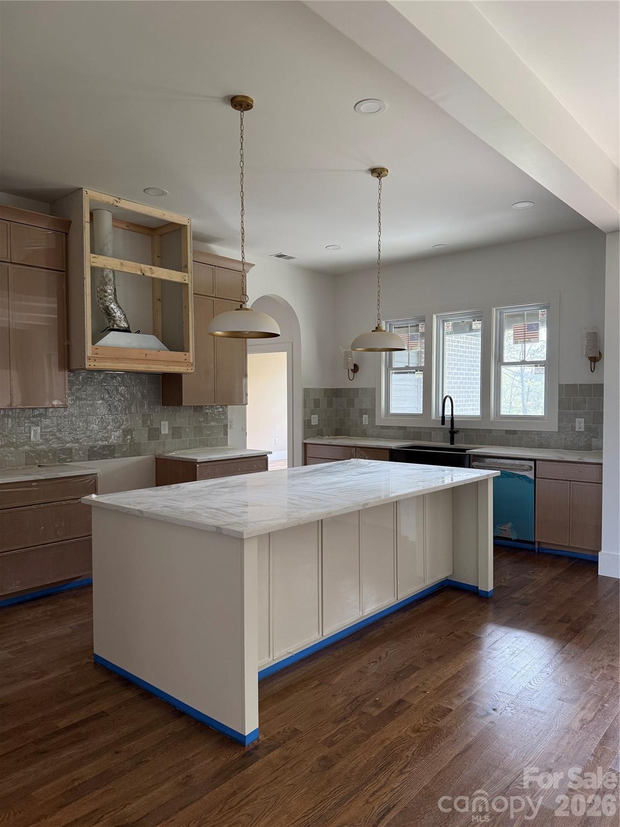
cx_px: 310
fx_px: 573
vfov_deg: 71.6
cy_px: 414
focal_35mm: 24
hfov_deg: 56.8
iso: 200
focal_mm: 6.76
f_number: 1.78
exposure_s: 1/147
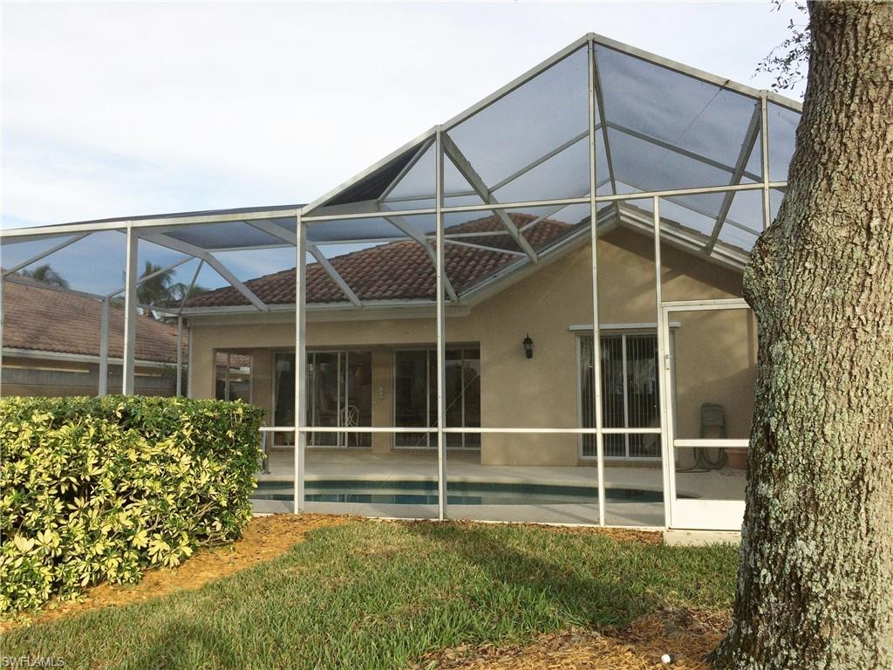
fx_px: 748
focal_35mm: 29
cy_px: 335
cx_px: 446
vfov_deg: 48.2
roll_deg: +0.3
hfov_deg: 61.7
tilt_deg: +3.0
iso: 50
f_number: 2.2
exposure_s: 1/1325
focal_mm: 4.15
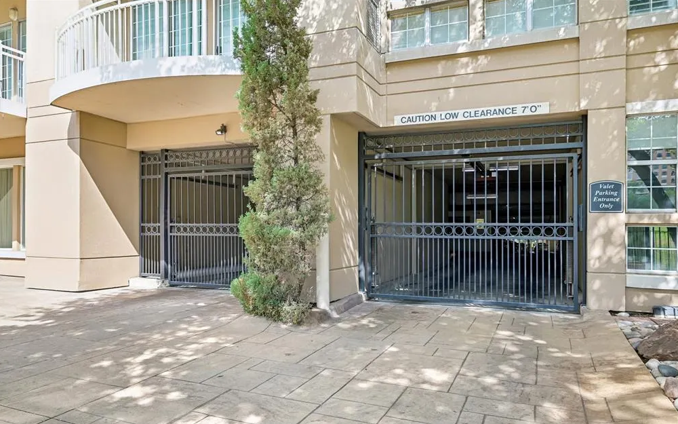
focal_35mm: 24
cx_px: 334
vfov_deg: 51.0
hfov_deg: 74.8
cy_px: 230
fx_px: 443
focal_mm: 23
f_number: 8
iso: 400
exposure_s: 1/125
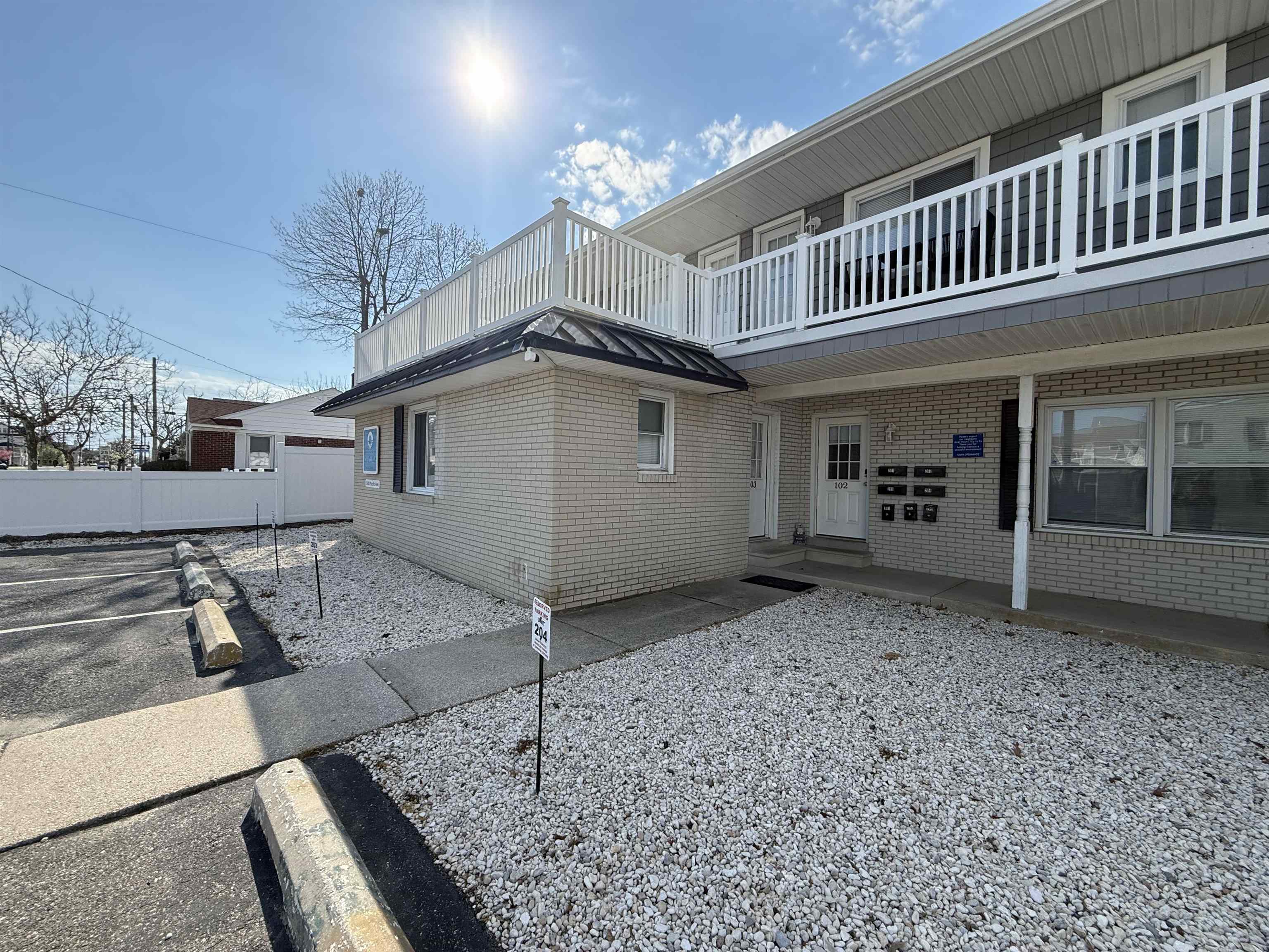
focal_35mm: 14
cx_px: 634
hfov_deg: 102.1
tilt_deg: +0.4
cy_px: 476
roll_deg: -1.8
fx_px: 513
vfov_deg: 85.7
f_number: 2.2
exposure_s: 1/2320
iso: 64
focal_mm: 2.22
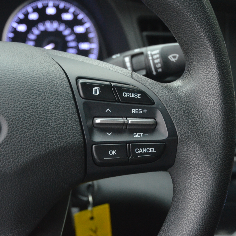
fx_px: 594
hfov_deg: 22.5
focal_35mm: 77
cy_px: 118
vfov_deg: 22.5
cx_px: 101
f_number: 4.2
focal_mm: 40
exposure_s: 1/30
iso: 2200
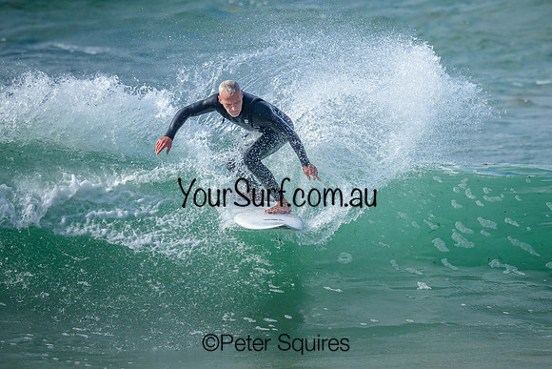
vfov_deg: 1.3
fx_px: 16238
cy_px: 125
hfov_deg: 1.9
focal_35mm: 1059
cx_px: 340
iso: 360
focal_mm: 800
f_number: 6.3
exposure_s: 1/2000
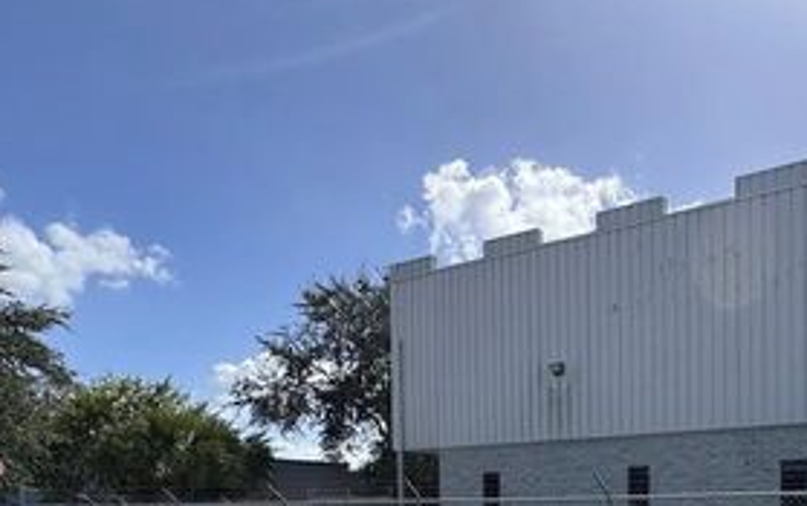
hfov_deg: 51.8
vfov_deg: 33.3
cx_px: 683
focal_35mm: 34
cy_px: 535
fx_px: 749
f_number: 2.2
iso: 40
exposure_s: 1/1637
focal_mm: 2.22
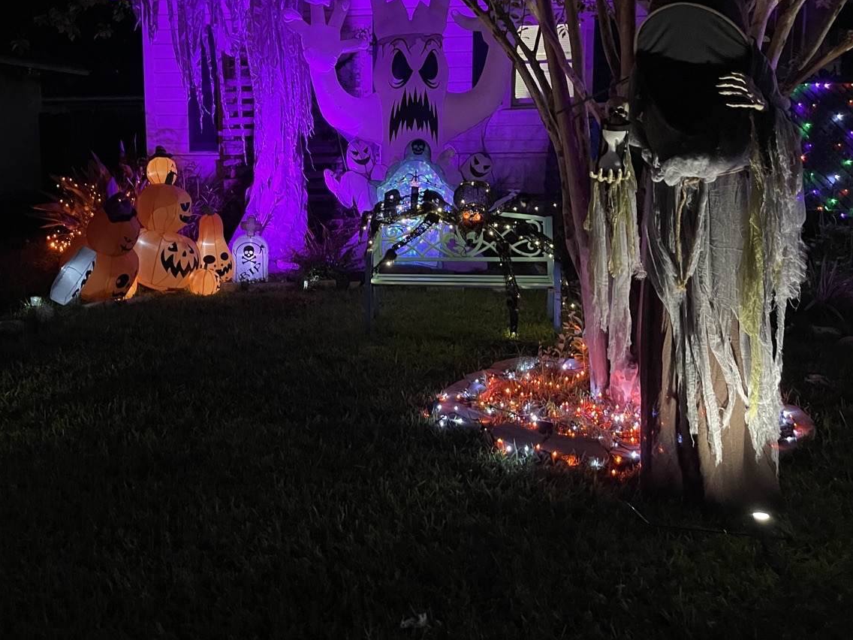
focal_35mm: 33
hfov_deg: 54.9
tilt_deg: -7.1
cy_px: 239
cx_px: 333
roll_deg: +0.3
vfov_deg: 42.6
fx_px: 813
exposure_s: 1/30
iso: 800
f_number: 1.6
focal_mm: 5.1
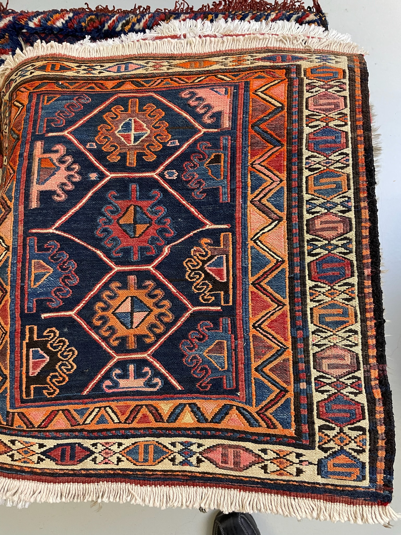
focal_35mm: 26
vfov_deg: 67.3
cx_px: 200
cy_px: 268
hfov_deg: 53.1
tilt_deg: -84.3
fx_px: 402
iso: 320
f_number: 1.6
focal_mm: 4.2
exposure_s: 1/50
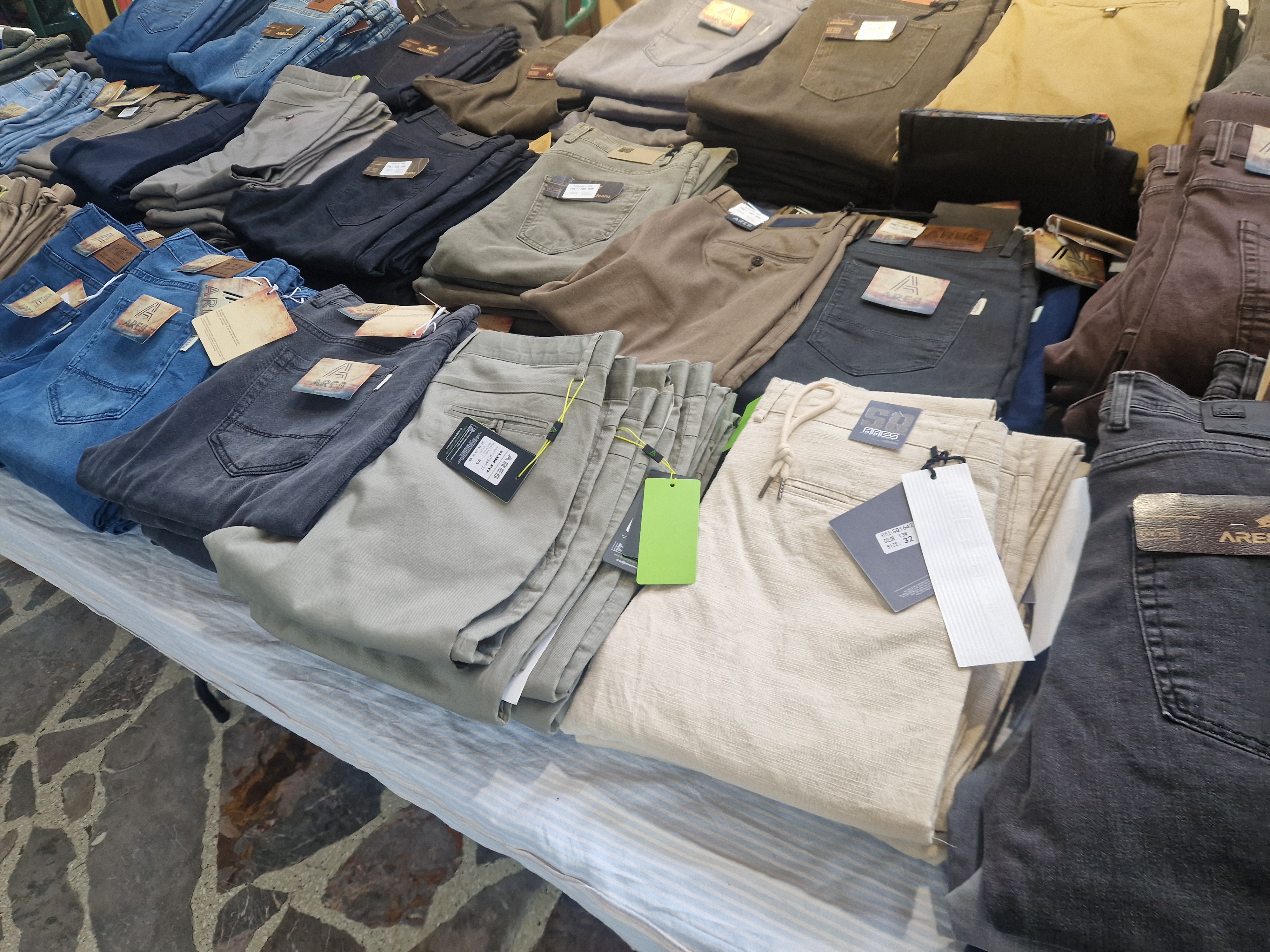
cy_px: 476
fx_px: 844
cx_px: 635
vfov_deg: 58.9
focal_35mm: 23
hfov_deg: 73.9
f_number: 1.8
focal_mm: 5.4
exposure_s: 1/120
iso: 50
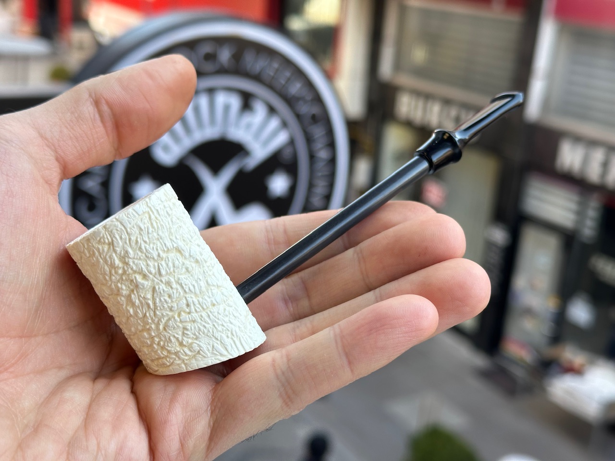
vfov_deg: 30.3
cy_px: 230
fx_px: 853
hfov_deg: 39.7
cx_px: 308
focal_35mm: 48
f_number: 1.78
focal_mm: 6.86
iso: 64
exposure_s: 1/297
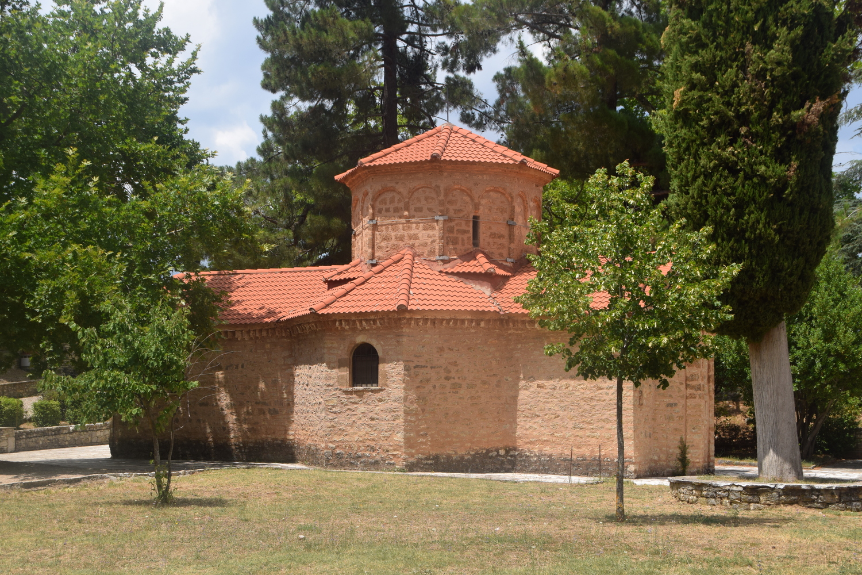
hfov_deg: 29.2
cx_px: 431
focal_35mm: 69
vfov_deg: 19.7
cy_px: 288
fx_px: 1652
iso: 200
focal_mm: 46
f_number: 10
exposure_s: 1/400
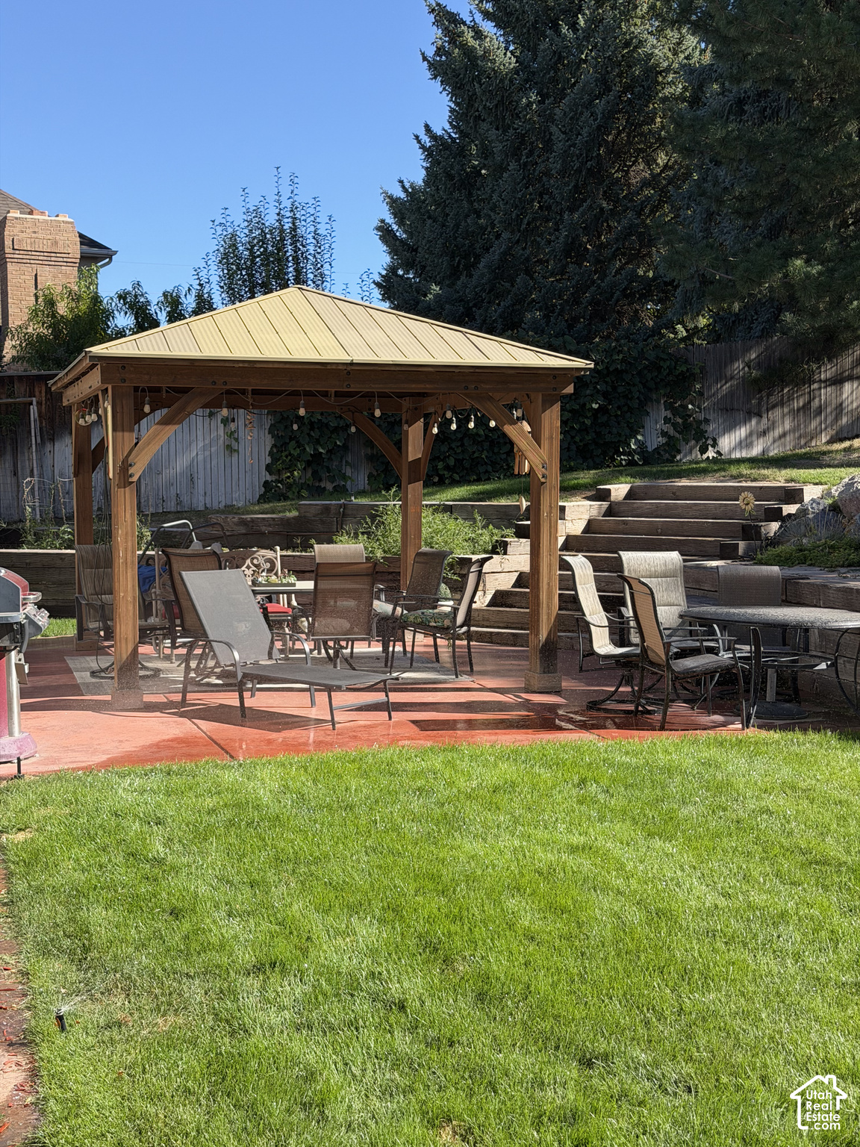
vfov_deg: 39.7
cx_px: 430
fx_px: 1590
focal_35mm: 48
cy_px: 574
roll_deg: -0.4
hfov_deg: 30.3
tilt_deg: -2.8
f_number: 1.78
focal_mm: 6.76
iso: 64
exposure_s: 1/2033
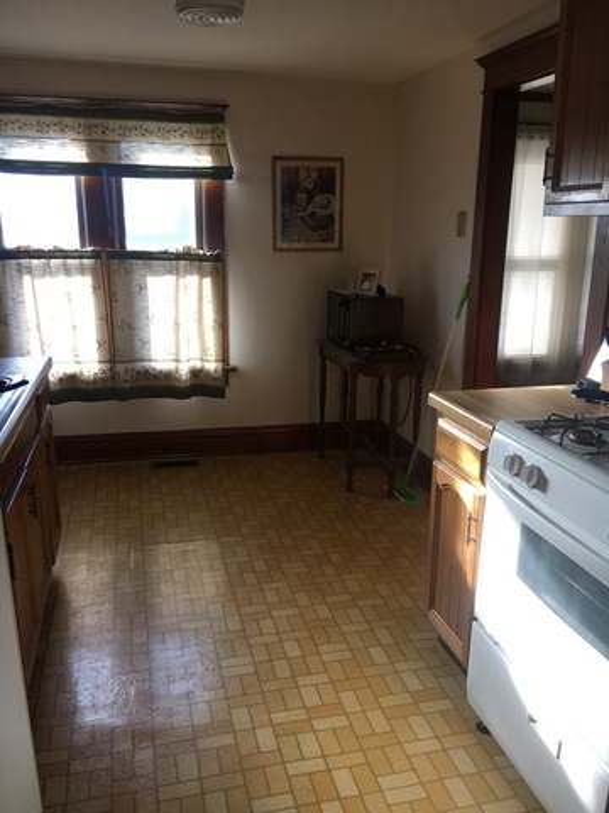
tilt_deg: -14.8
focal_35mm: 29
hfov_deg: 48.2
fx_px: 680
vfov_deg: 61.7
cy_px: 406
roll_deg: +0.4
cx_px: 304
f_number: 2.2
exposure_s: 1/120
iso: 40
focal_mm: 4.15
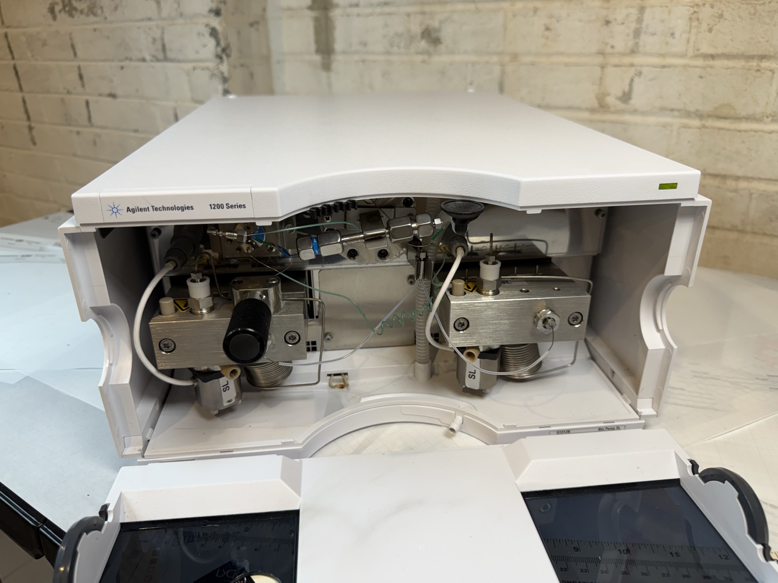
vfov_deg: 56.8
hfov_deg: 71.6
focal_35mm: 24
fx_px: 539
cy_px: 292
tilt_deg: -24.3
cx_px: 389
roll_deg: +0.9
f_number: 1.78
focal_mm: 6.76
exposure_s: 1/120
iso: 80
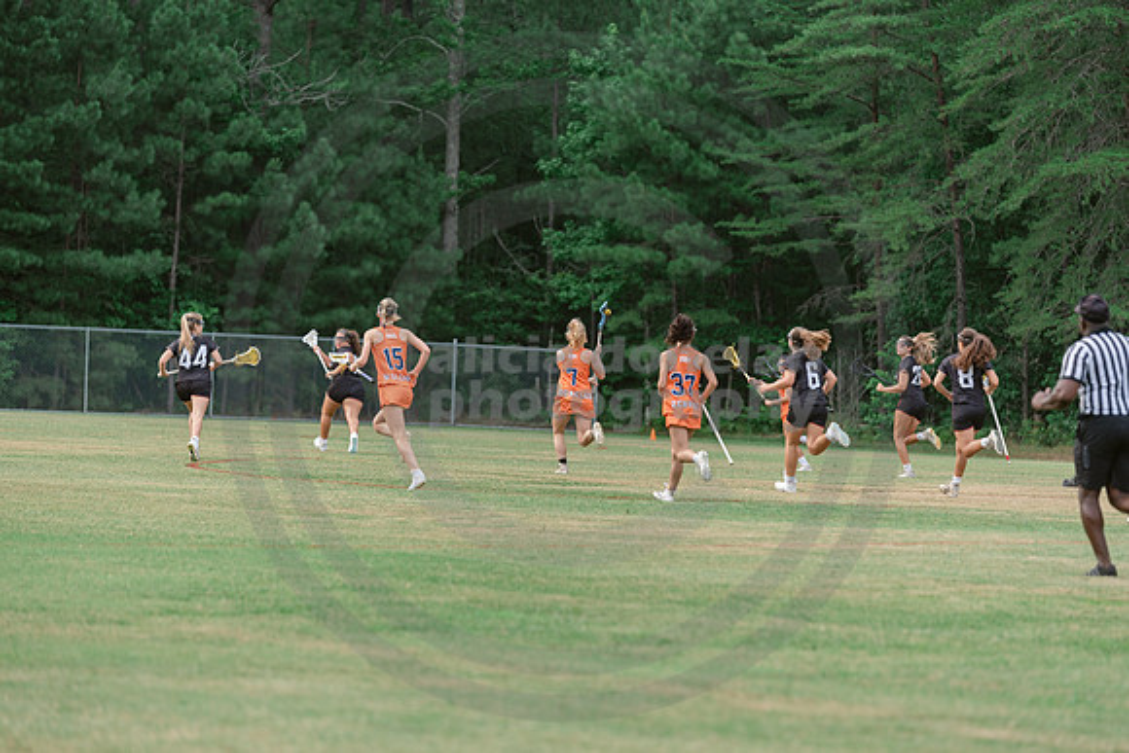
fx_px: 5489
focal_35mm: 175
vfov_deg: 7.9
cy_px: 376
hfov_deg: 11.7
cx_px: 564
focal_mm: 175
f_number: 3.2
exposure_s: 1/640
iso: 250
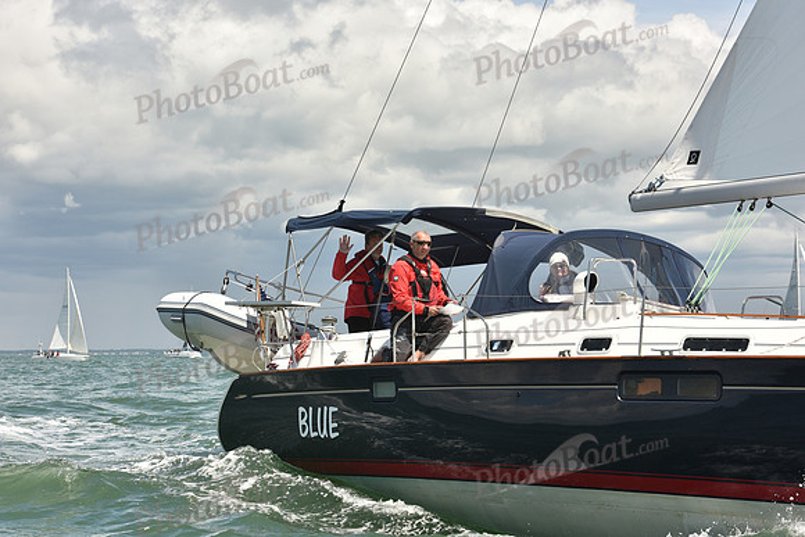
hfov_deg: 22.6
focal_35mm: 90
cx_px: 402
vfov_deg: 15.2
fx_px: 2013
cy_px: 268
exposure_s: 1/800
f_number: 10
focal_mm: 90
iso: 320
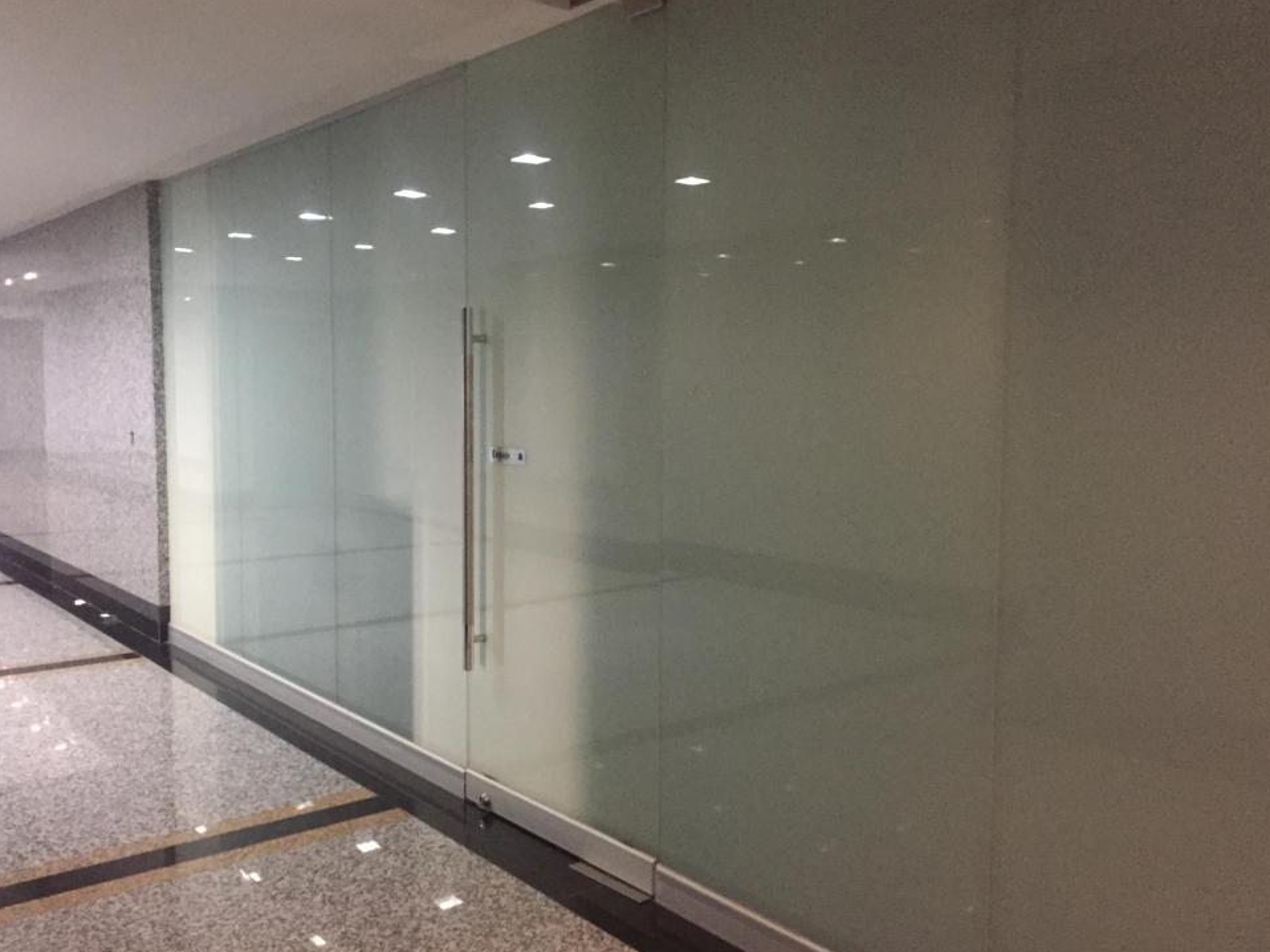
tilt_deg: -5.9
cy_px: 484
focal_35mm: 31
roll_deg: -0.9
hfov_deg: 58.3
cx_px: 610
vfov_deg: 45.4
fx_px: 1137
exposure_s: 1/15
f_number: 2.2
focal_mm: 4.15
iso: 320
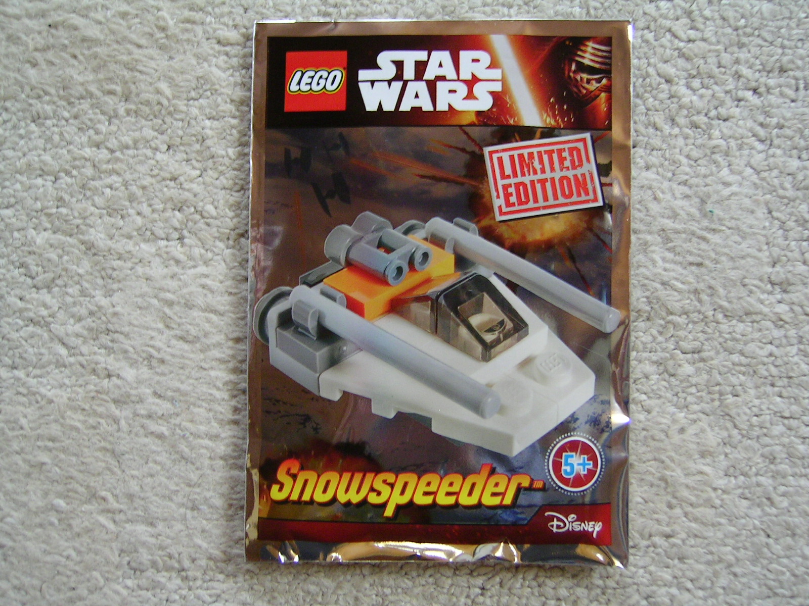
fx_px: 841
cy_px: 303
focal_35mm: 36
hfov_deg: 51.4
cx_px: 404
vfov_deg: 39.7
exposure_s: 1/8.9
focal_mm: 5.6
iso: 100
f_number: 2.8
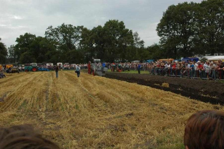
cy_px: 74
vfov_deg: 39.9
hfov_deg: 57.3
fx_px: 205
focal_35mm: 33
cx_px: 112
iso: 400
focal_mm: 22
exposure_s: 1/320
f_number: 10
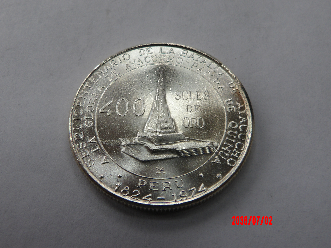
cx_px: 166
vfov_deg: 41.8
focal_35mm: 34
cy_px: 124
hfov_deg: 54.0
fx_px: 325
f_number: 4.5
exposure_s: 1/52
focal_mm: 6.2
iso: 100
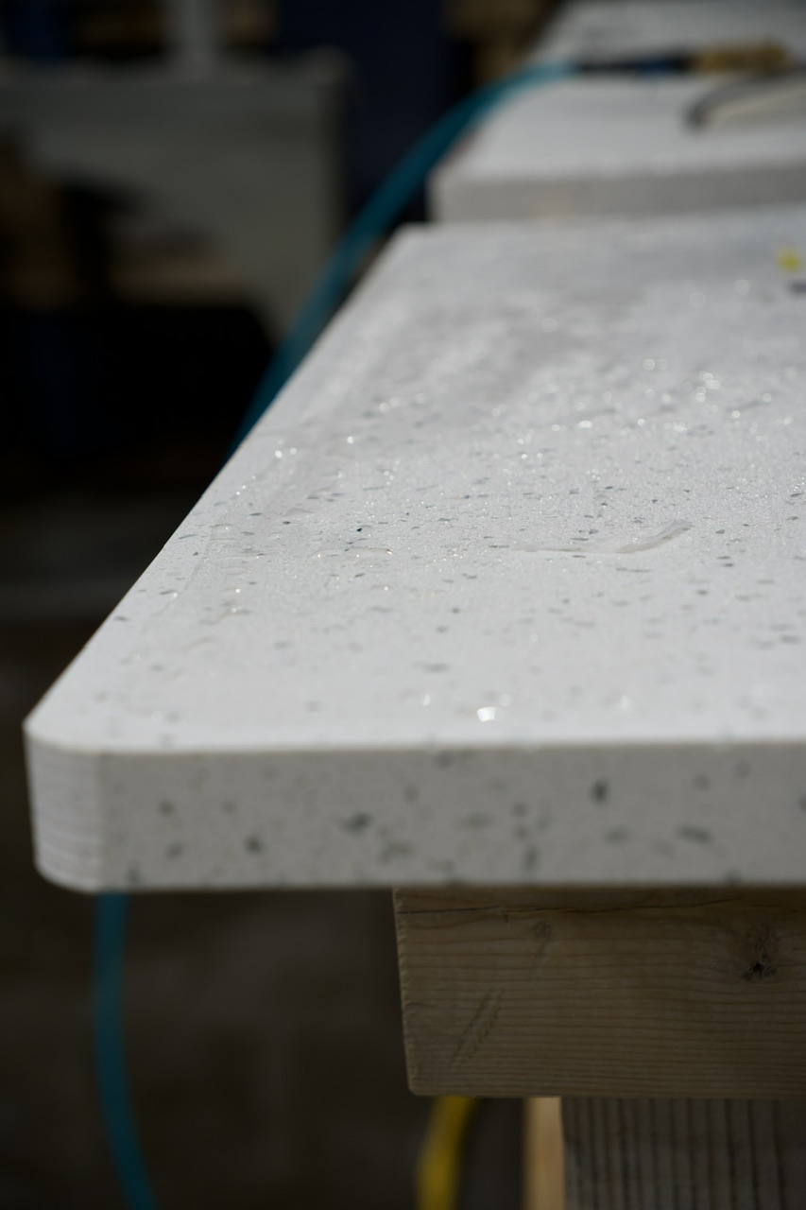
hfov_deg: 18.2
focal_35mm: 75
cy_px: 605
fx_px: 2519
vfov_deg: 27.0
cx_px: 403
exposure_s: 1/80
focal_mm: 50
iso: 125
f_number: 4
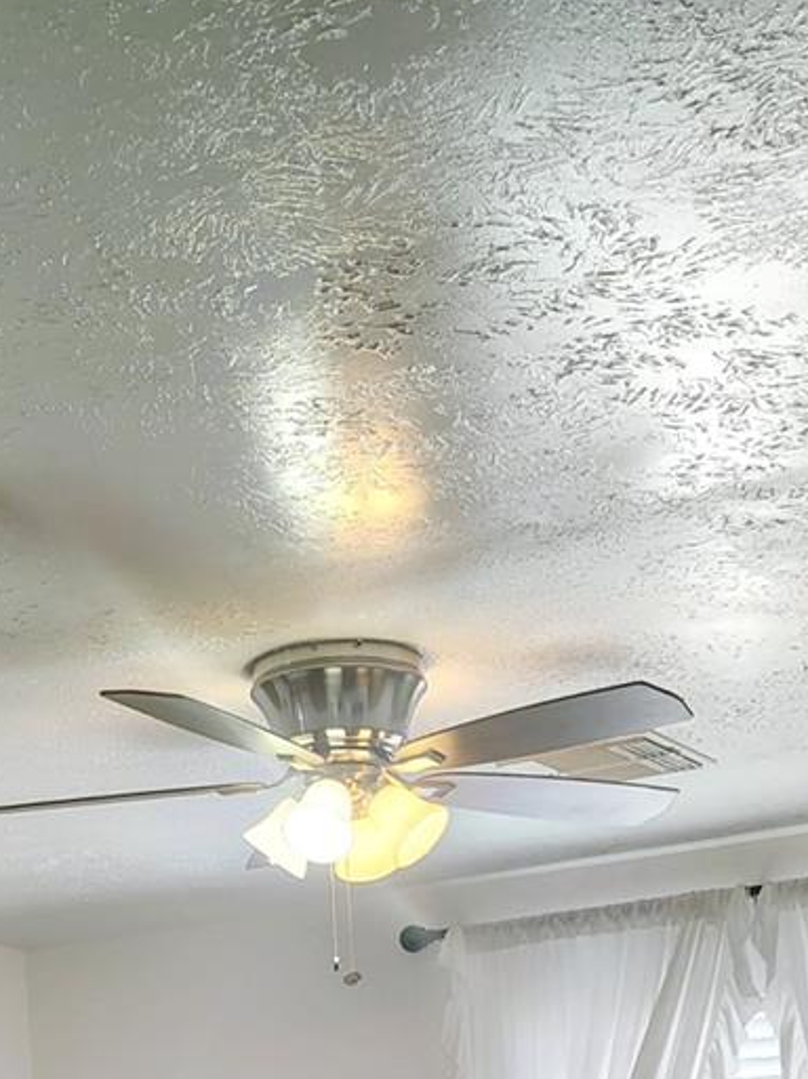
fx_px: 2244
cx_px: 328
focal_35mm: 72
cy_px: 1392
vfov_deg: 23.9
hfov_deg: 20.4
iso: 738
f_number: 1.8
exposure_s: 1/60
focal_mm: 5.56
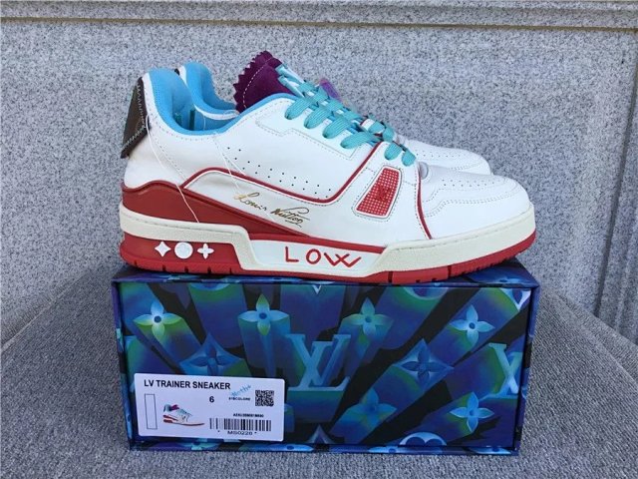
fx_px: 571
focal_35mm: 31
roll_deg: -0.7
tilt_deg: -17.9
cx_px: 319
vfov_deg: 45.4
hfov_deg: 58.4
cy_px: 240
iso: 25
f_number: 2.4
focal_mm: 3.3
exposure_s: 1/351
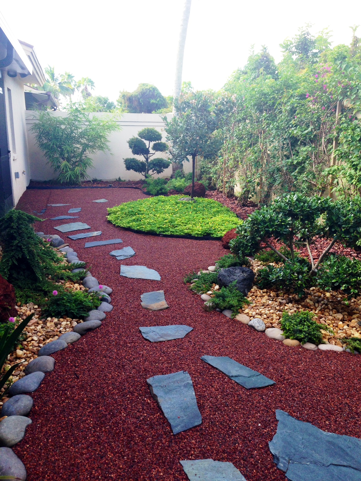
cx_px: 180
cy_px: 240
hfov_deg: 42.9
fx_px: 459
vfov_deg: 55.4
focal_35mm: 33
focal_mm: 4.12
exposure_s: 1/239
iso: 50
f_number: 2.4
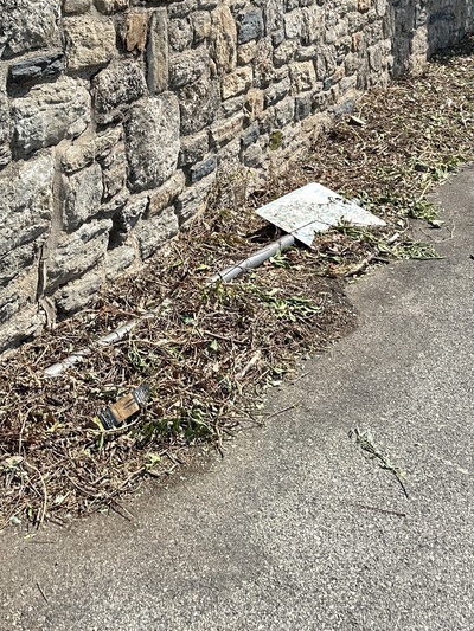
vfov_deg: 32.3
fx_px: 986
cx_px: 284
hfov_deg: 27.0
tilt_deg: -0.6
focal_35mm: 54
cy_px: -22
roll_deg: +1.6
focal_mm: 6.86
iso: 80
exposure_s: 1/2809
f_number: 1.78
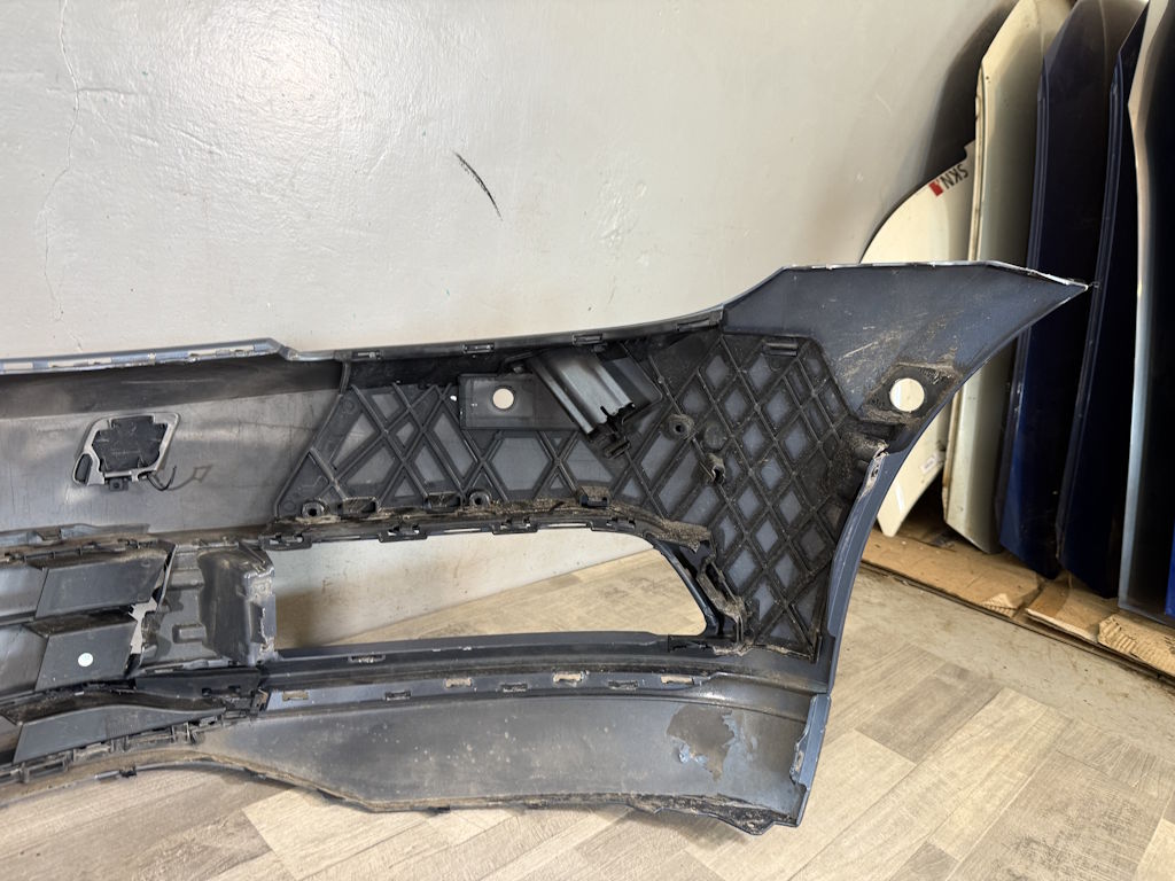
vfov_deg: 56.8
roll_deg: -7.2
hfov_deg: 71.6
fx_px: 815
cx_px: 588
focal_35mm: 24
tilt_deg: -14.0
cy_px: 440
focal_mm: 6.76
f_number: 1.78
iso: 125
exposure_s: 1/50
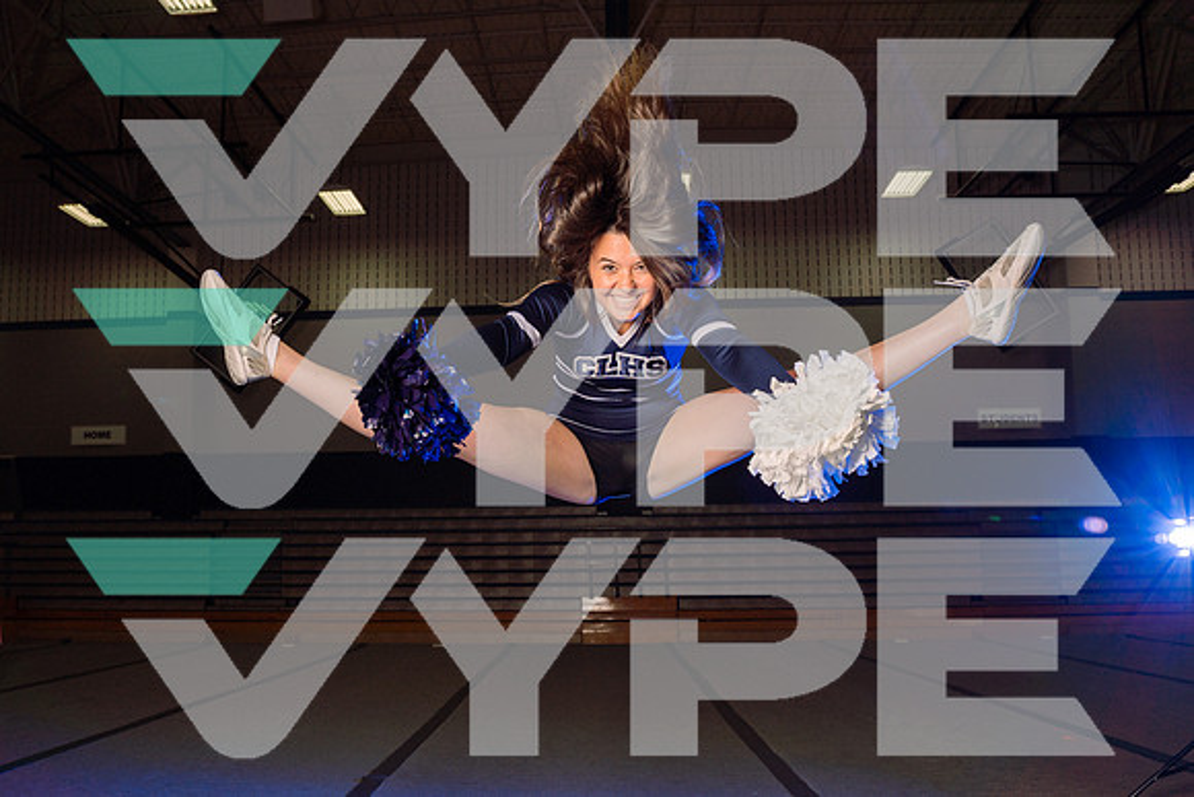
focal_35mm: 31
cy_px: 448
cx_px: 551
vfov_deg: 41.8
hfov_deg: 59.6
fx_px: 1042
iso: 100
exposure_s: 1/250
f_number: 5.6
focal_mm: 24
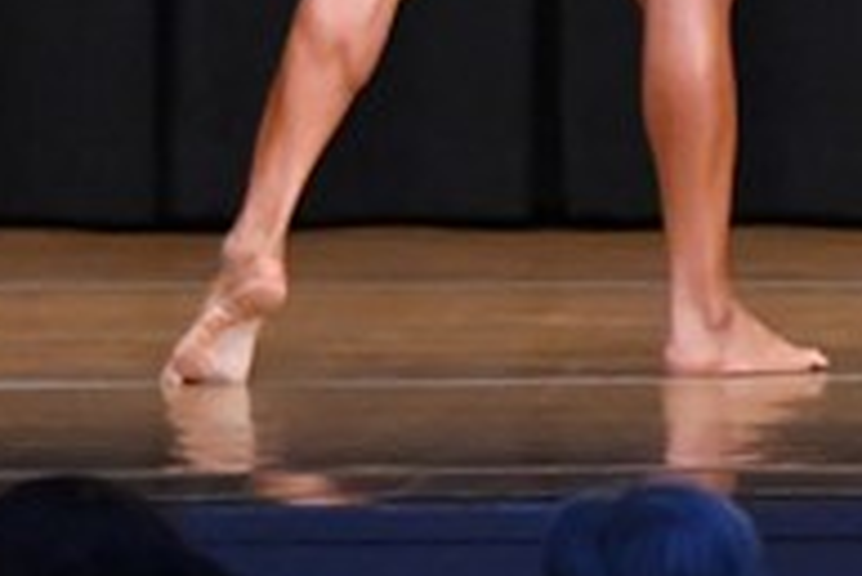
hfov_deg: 2.9
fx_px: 16701
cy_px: -375
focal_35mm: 697
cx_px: 1628
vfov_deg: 2.0
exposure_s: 1/400
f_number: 5.6
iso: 8000
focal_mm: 116
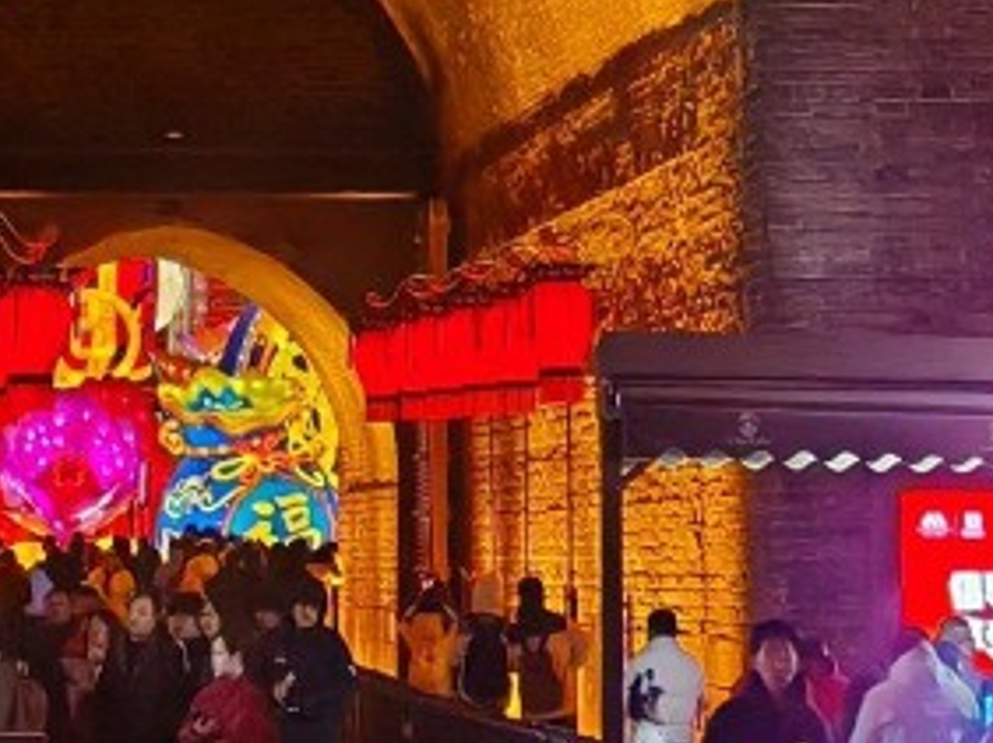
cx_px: 423
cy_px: -1083
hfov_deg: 11.2
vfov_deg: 7.8
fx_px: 5044
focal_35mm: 176
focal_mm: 6.12
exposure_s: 1/60.2
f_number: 1.9
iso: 1250
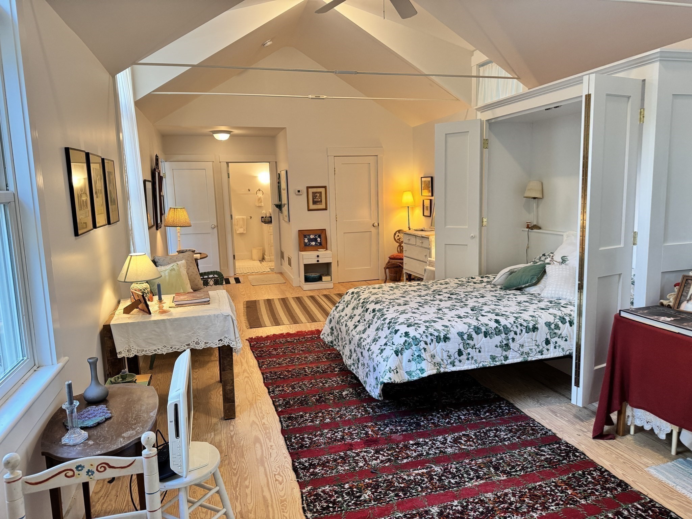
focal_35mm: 24
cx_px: 346
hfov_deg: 71.6
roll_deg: +1.2
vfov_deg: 56.8
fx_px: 480
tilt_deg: -9.3
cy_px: 260
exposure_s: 1/60
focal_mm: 6.76
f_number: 1.78
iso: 200
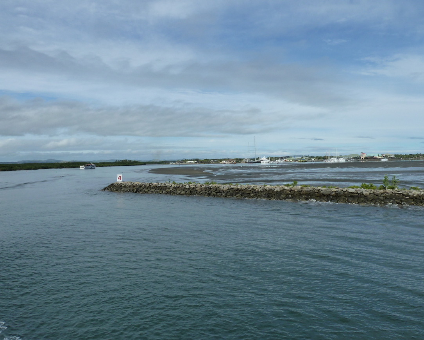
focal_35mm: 27
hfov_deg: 64.0
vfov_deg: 53.2
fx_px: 339
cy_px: 165
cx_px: 222
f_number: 5.6
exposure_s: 1/500
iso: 125
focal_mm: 4.1
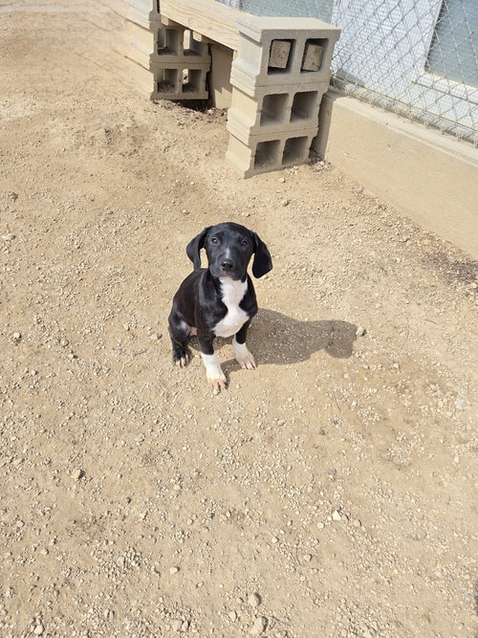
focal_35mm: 23
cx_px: 239
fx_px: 424
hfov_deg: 58.9
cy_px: 319
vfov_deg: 73.9
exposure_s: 1/1250
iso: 25
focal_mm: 5.4
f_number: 1.8
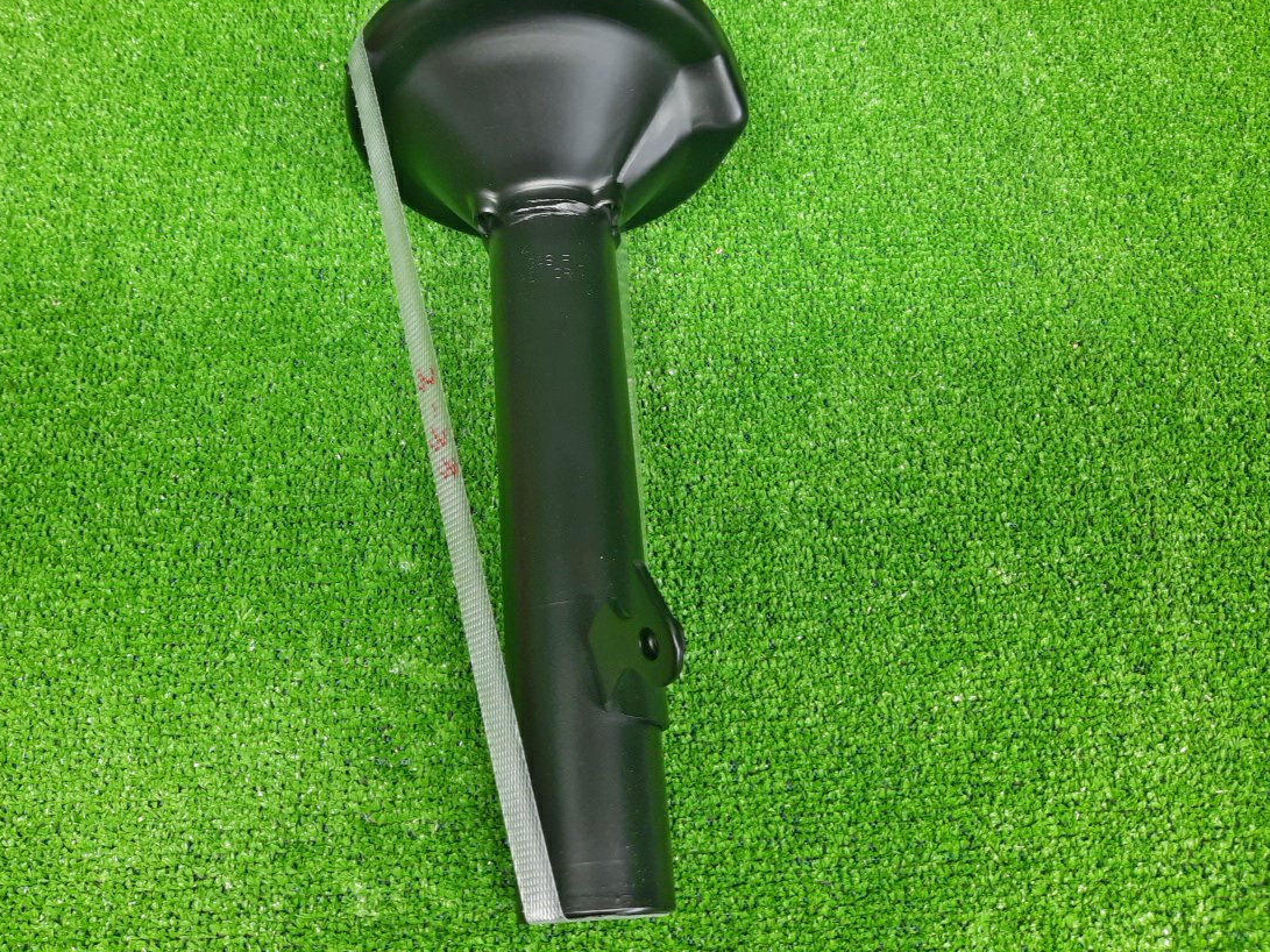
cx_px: 570
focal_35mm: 33
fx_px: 1211
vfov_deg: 42.5
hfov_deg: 55.3
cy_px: 333
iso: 150
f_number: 2
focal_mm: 4.6
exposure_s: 1/50
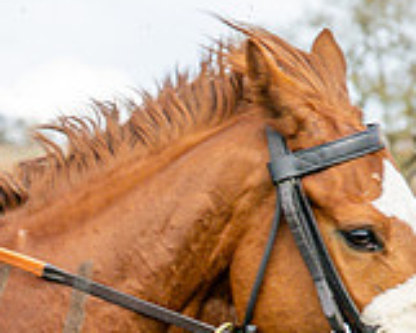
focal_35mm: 487
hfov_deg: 4.0
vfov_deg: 3.2
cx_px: 4
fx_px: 6000
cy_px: 358
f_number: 4.5
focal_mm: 70
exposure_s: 1/1250
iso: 400
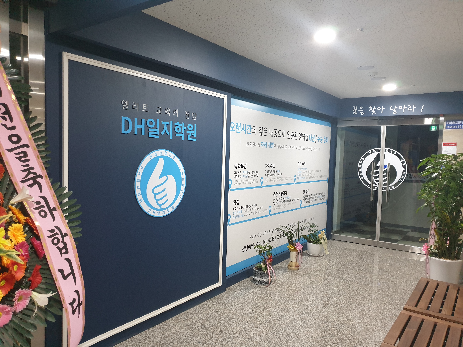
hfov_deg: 67.3
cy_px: 174
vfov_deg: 53.1
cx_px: 232
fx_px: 348
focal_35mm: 26
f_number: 1.5
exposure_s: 1/40
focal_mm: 4.3
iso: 320
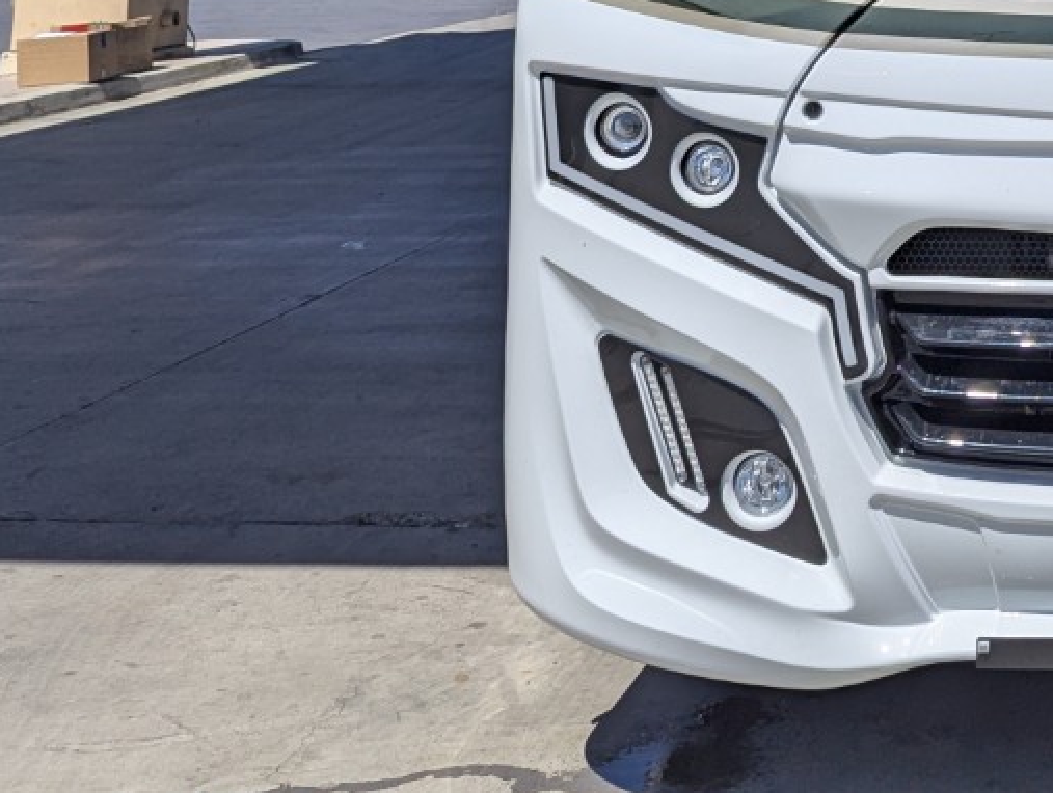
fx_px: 2011
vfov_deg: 20.1
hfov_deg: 26.4
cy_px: -291
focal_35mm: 66
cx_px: 1228
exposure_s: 1/3650
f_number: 1.85
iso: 42
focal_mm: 6.81
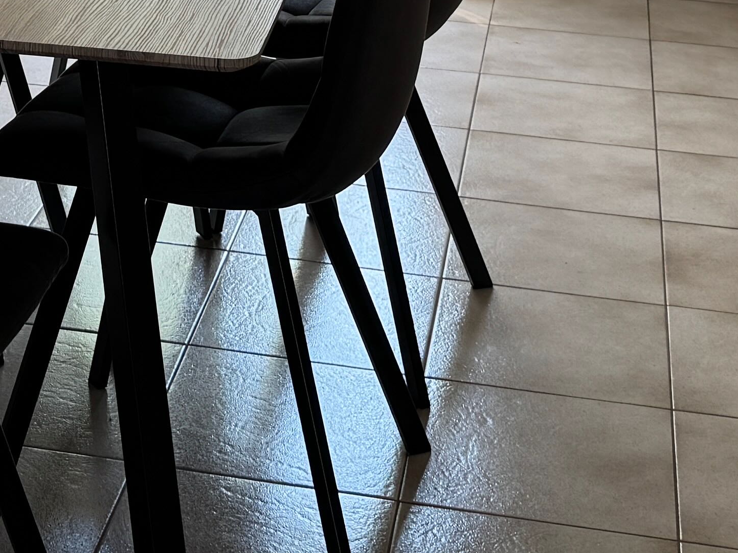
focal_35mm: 95
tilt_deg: -6.7
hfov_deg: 20.3
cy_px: -366
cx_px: 77
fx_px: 2025
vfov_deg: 14.2
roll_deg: -1.3
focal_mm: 6.76
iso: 64
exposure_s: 1/185
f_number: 1.78
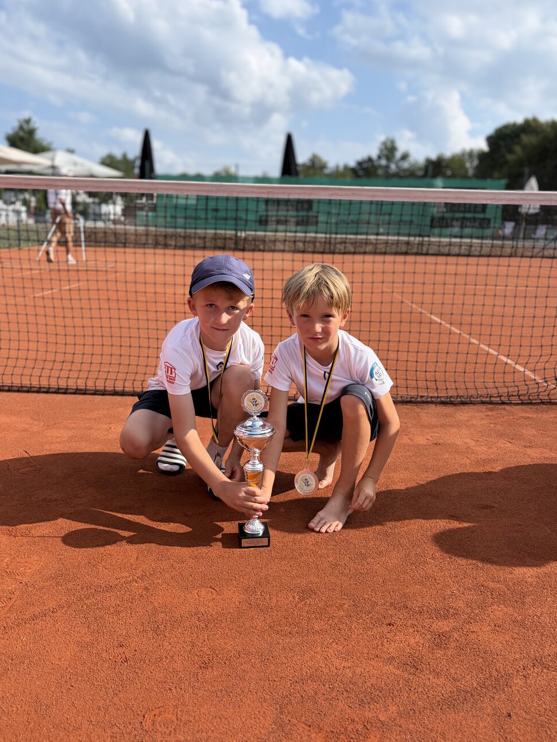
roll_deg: -2.2
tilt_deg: -10.7
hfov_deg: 49.7
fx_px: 601
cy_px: 350
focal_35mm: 28
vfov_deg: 63.4
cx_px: 269
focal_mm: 5.96
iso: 50
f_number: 1.6
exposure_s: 1/2865
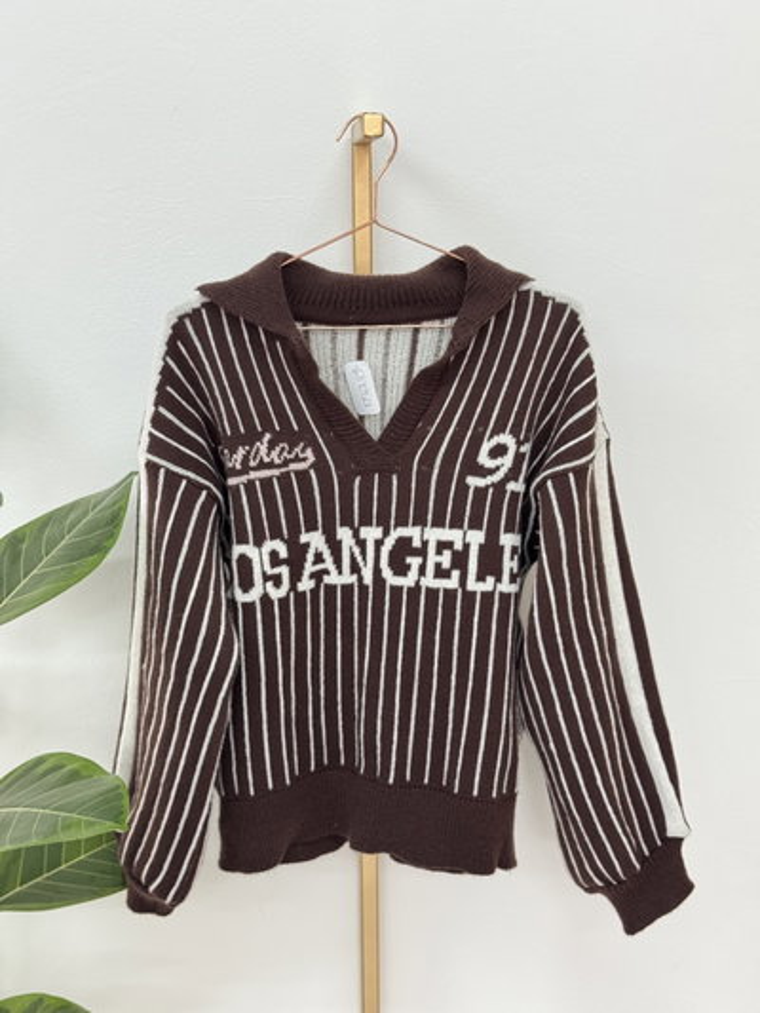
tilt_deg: -12.3
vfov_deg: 39.6
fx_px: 1405
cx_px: 380
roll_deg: +1.8
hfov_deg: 30.3
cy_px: 506
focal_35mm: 48
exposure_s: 1/50
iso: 250
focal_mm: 6.76
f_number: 1.78
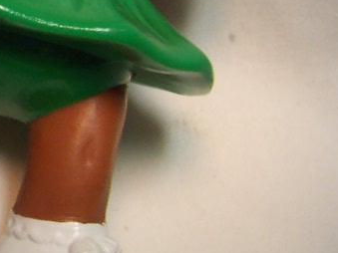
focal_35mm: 131
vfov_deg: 11.1
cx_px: -246
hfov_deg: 13.7
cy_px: -58
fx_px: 1279
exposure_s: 1/45
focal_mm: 5.6
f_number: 2.8
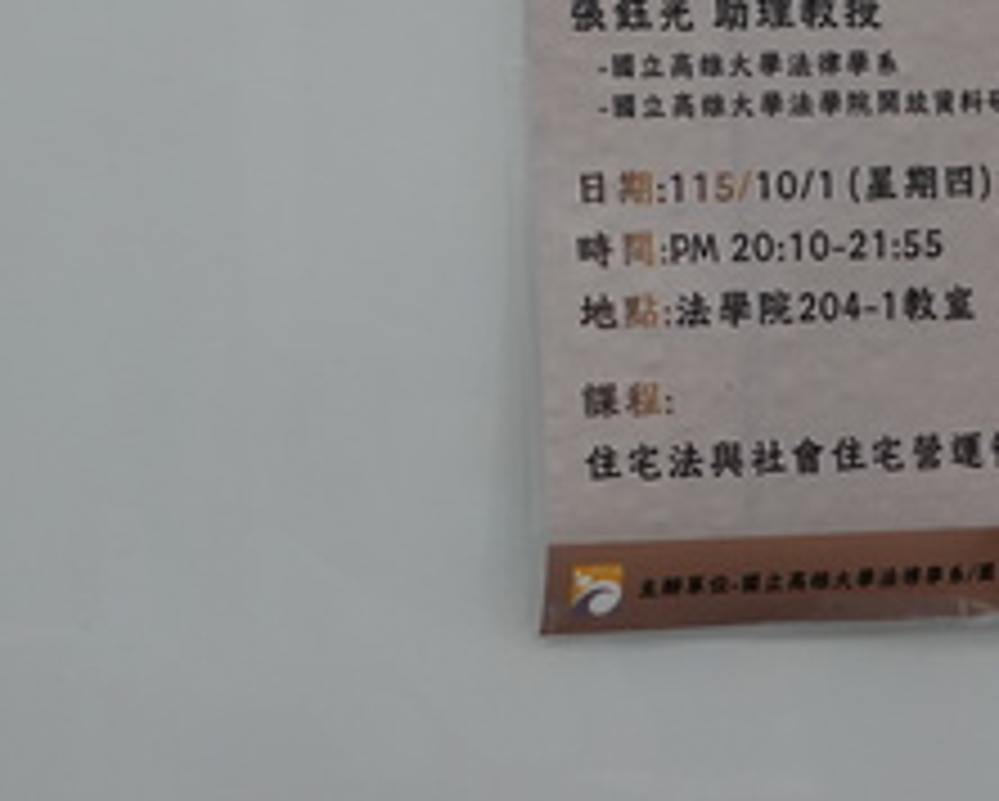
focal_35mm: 207
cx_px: 459
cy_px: -191
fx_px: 6126
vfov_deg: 7.4
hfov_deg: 9.3
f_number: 2.8
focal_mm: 25.7
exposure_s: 1/80
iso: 400
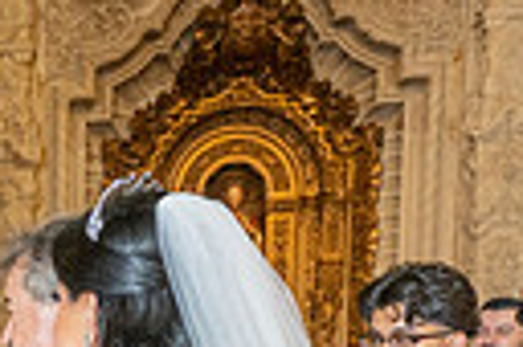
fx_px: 1582
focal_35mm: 109
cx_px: -274
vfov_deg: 11.4
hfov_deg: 16.9
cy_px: 688
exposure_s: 1/160
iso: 1000
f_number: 4.5
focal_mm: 24
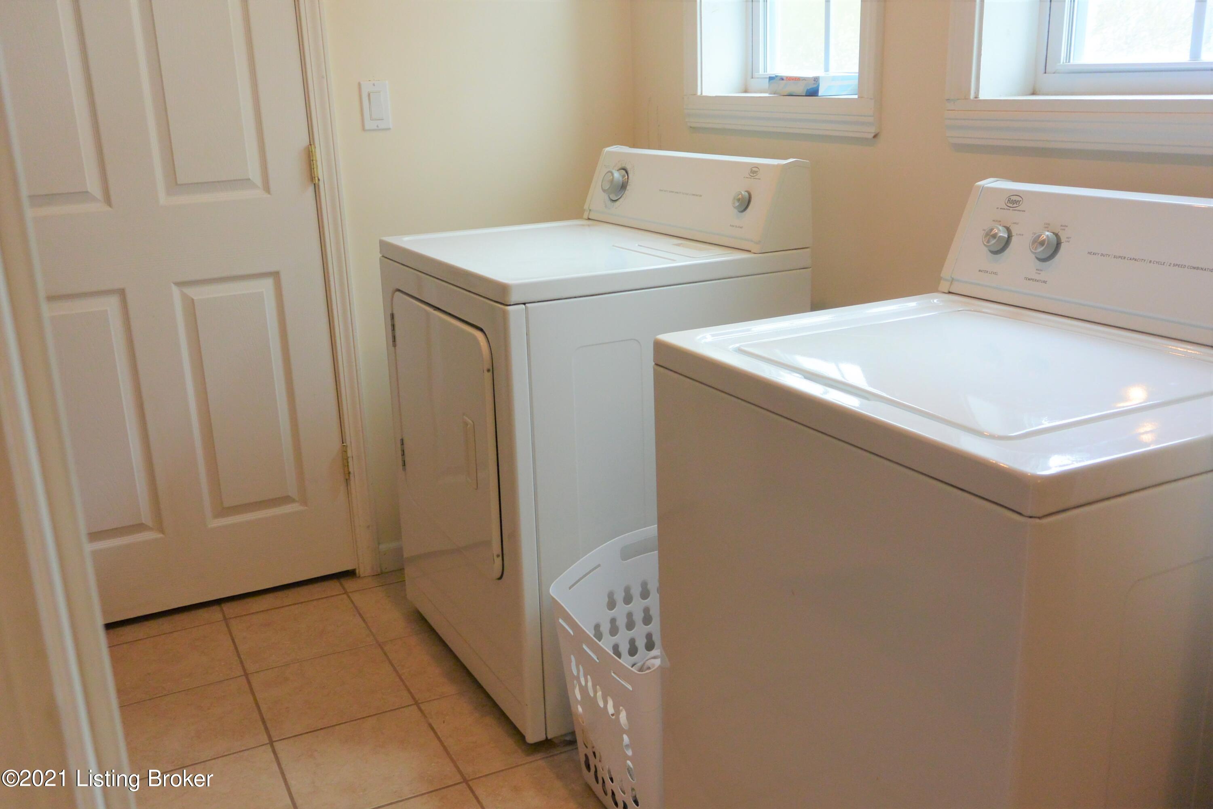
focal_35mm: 34
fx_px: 1146
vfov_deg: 38.9
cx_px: 606
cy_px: 404
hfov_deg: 55.8
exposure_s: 1/100
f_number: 3.8
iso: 400
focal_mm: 12.7
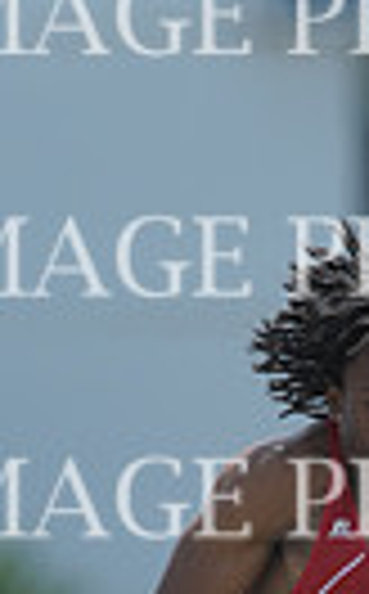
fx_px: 29041
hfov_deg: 0.7
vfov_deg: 1.2
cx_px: 256
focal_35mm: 1797
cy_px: 616
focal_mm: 400
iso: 400
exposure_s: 1/2000
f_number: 5
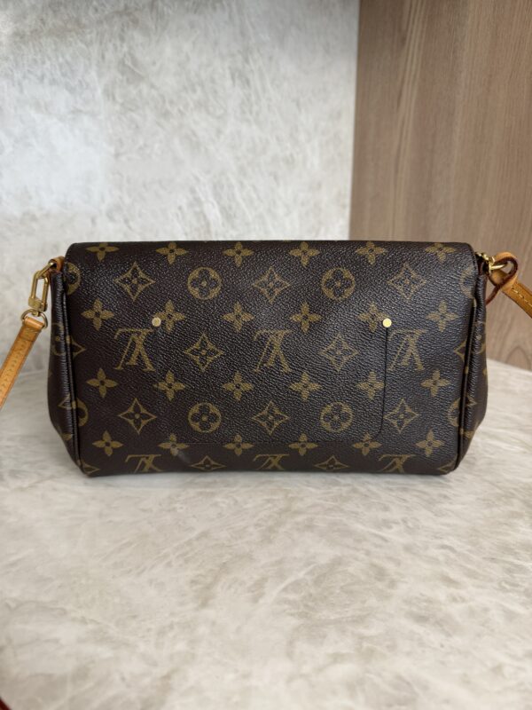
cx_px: 266
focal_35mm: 24
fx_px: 492
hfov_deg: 56.8
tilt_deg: -17.2
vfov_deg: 71.6
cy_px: 355
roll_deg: +0.1
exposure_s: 1/120
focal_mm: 6.76
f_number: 1.78
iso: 100
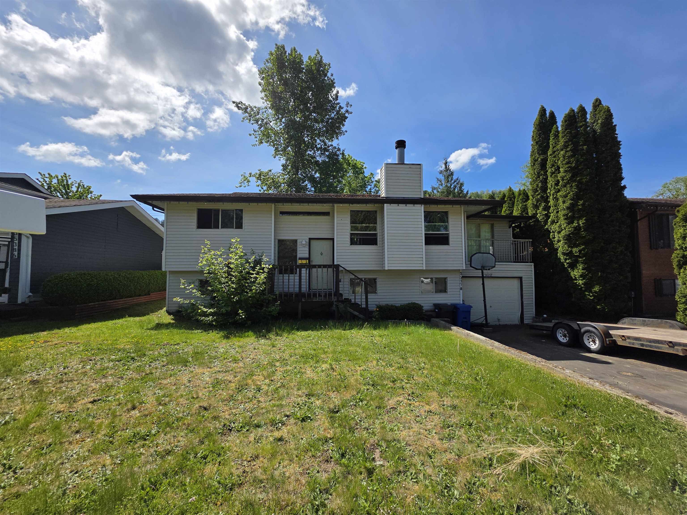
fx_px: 258
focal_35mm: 13
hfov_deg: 106.2
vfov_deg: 89.9
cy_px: 258
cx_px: 344
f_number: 1.9
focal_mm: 2.2
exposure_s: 1/3229
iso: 40
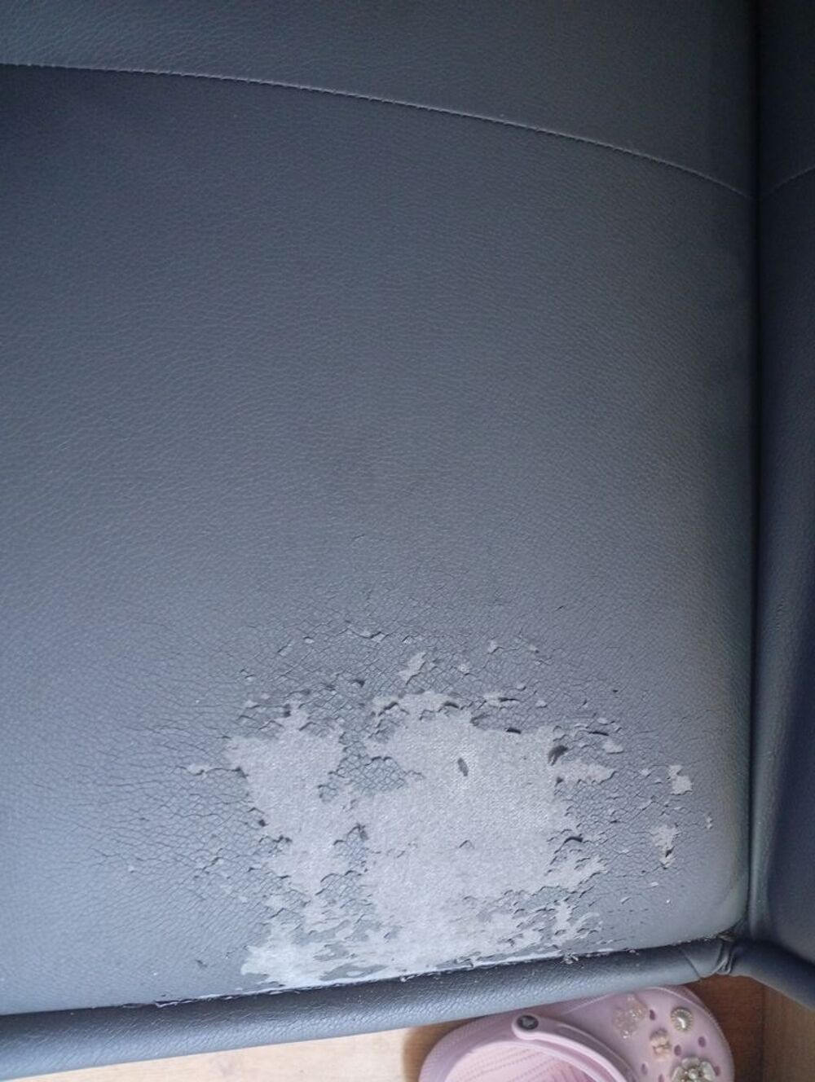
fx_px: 845
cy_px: 541
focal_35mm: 27
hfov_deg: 51.5
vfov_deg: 65.2
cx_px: 408
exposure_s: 1/16.7
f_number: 1.8
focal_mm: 3.98
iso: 1794
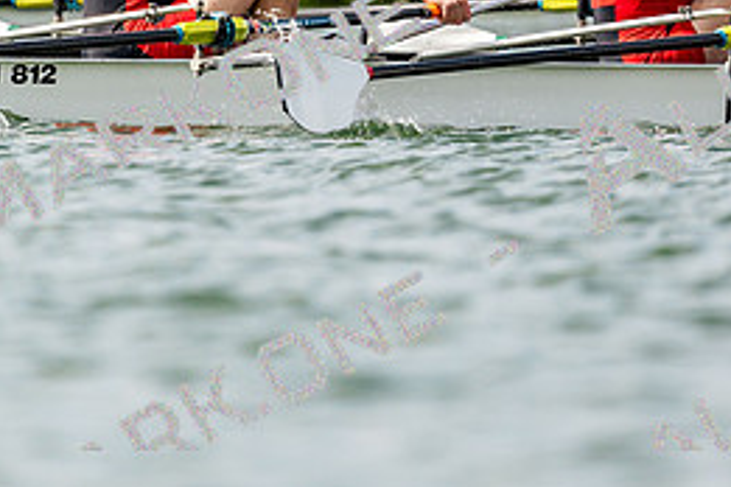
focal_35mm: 1333
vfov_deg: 1.0
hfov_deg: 1.5
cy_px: -29
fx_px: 27065
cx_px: 339
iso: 320
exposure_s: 1/2000
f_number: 6.3
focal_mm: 600
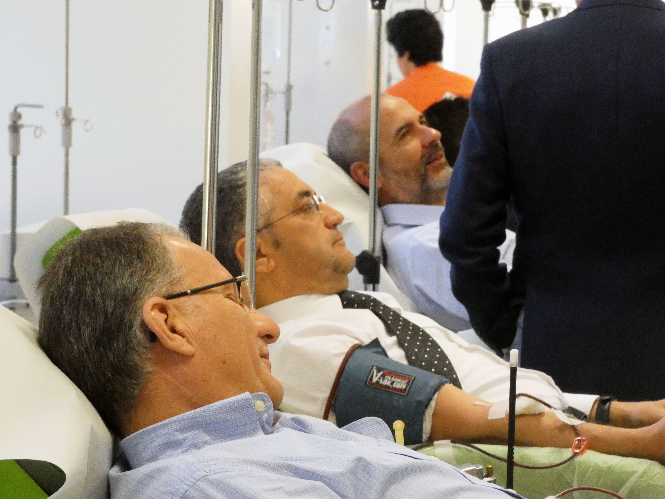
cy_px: 250
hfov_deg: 10.8
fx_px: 3516
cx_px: 332
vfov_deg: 8.1
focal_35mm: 183
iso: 1000
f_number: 5.5
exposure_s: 1/80
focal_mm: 32.7
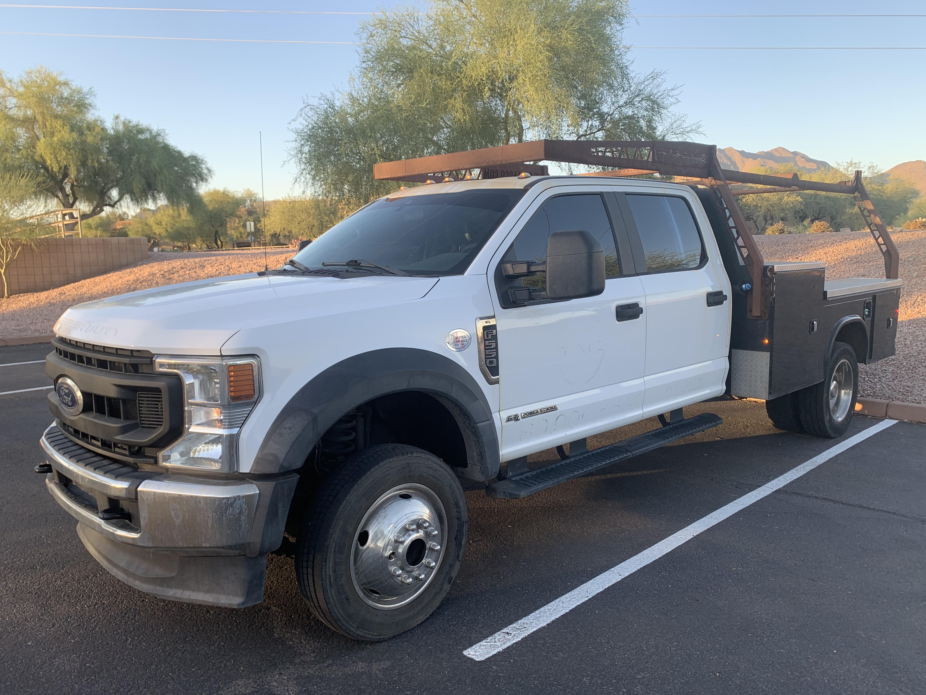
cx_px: 476
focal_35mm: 27
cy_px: 357
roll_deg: +1.9
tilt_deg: -7.7
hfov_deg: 65.3
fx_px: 722
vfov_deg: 51.3
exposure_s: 1/235
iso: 25
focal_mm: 4.25
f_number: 1.8
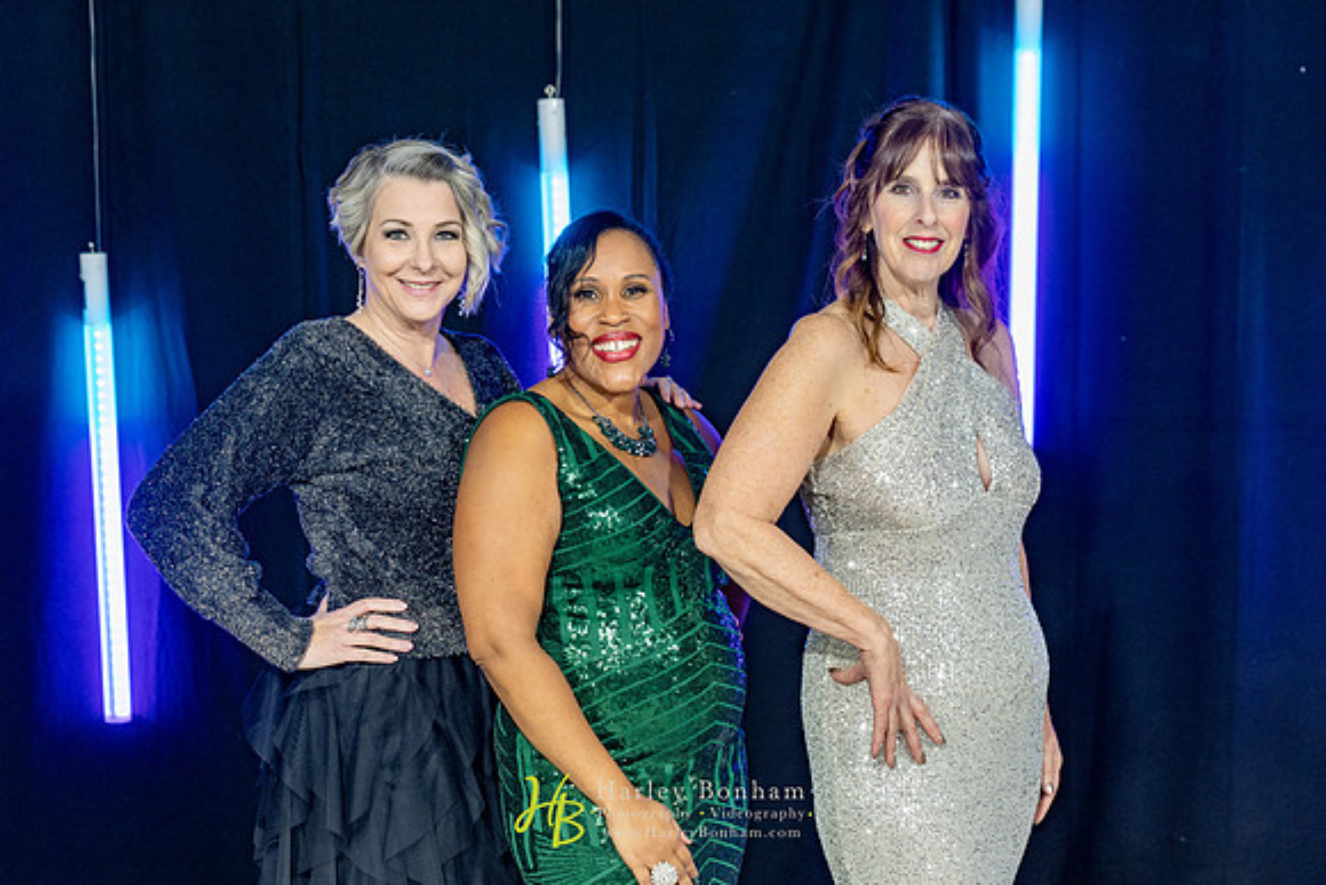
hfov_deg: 31.9
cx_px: 663
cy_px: 442
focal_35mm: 63
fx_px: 2321
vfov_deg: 21.6
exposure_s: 1/80
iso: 1600
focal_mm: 63
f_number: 4
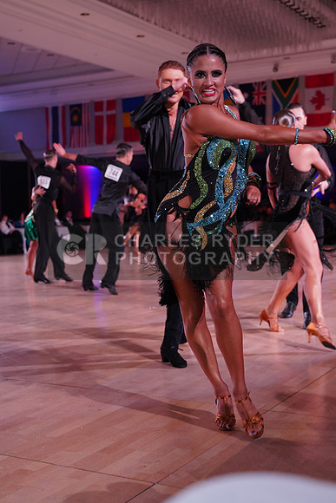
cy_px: 252
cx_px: 168
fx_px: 700
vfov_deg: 39.6
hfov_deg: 27.0
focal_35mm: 50
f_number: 5
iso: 2000
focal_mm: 50
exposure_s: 1/200
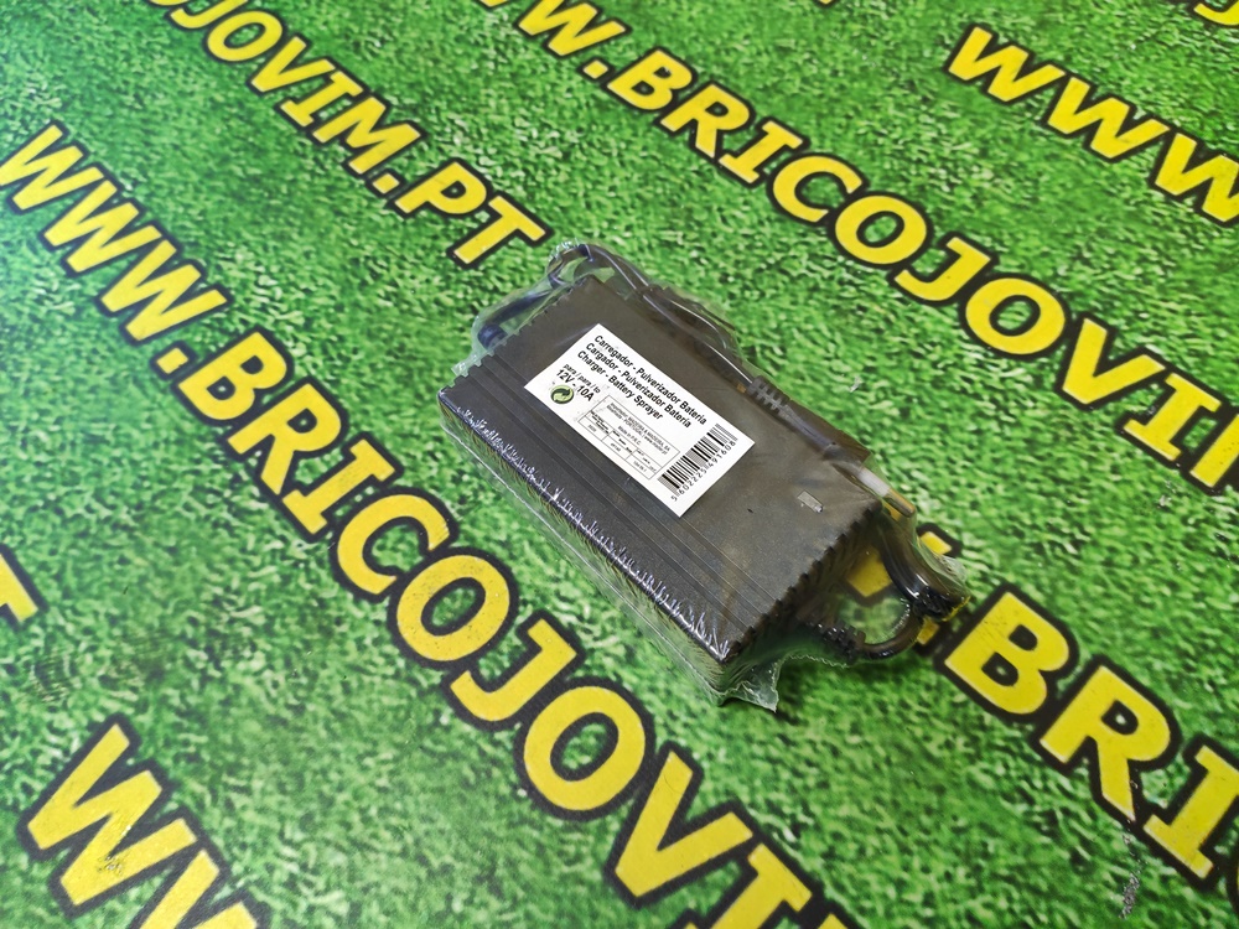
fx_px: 931
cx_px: 620
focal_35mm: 26
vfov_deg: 53.1
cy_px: 464
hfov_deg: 67.3
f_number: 1.75
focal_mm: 4.77
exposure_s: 1/33
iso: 1100
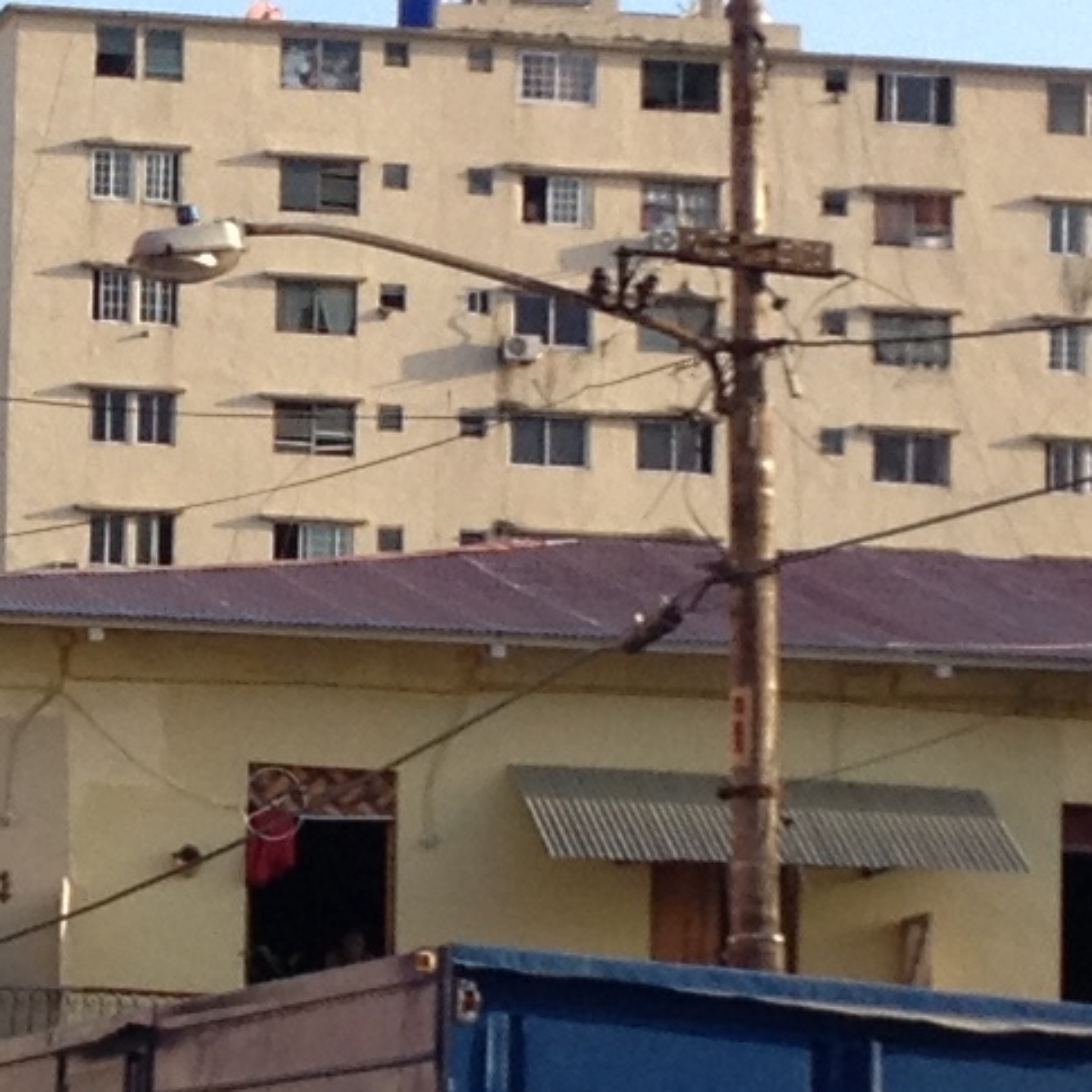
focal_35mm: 208
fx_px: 7424
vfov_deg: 8.4
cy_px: 784
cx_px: -257
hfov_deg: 8.3
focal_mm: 4.28
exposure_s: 1/635
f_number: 2.4
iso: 50
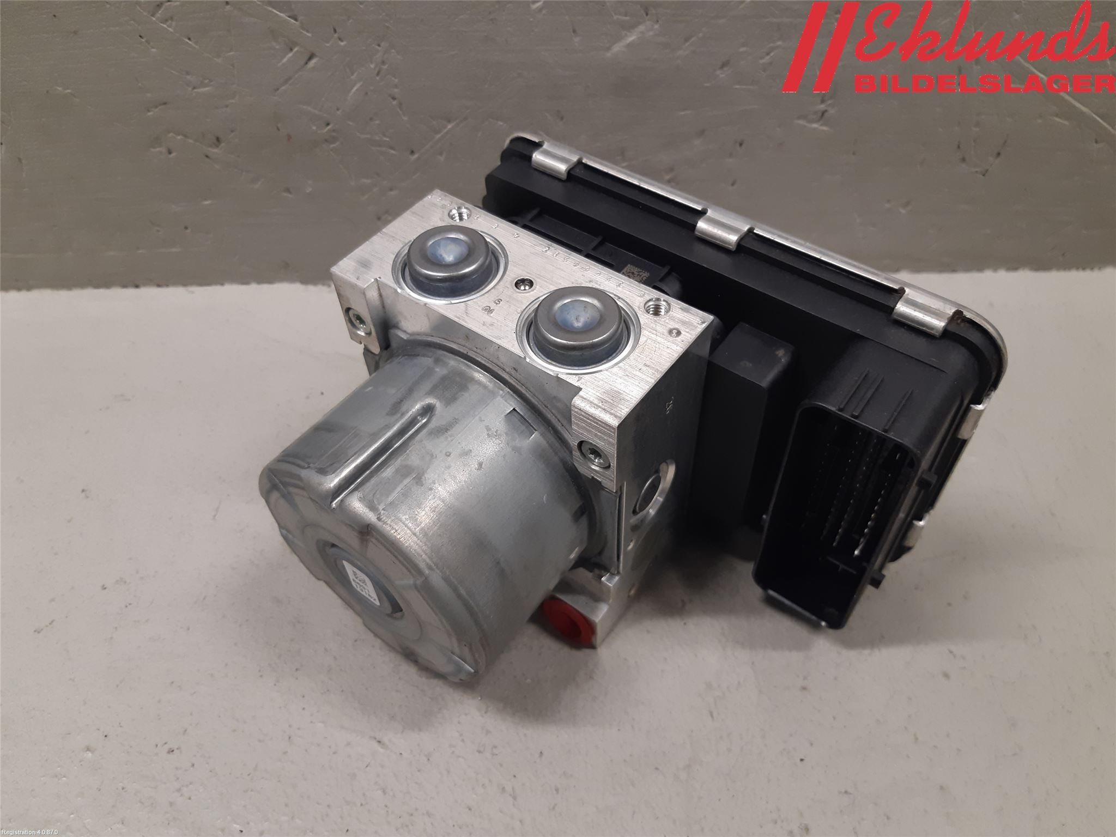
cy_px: 418
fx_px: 838
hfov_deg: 67.3
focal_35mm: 26
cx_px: 558
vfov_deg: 53.1
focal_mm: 3.93
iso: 125
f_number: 1.7
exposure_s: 1/50
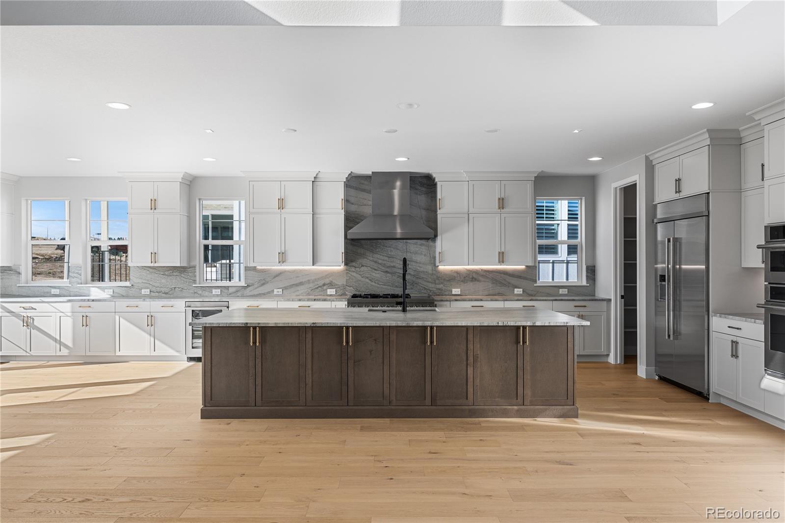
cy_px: 262
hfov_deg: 73.8
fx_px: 523
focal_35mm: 24
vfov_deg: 53.1
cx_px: 392
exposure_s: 1/25
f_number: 8
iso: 160
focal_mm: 16
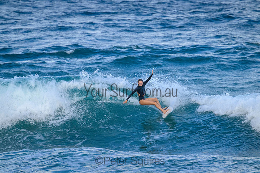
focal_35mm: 800
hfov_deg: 2.6
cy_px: 86
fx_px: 5779
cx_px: 130
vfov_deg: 1.7
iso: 2800
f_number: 11
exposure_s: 1/1600
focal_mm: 800
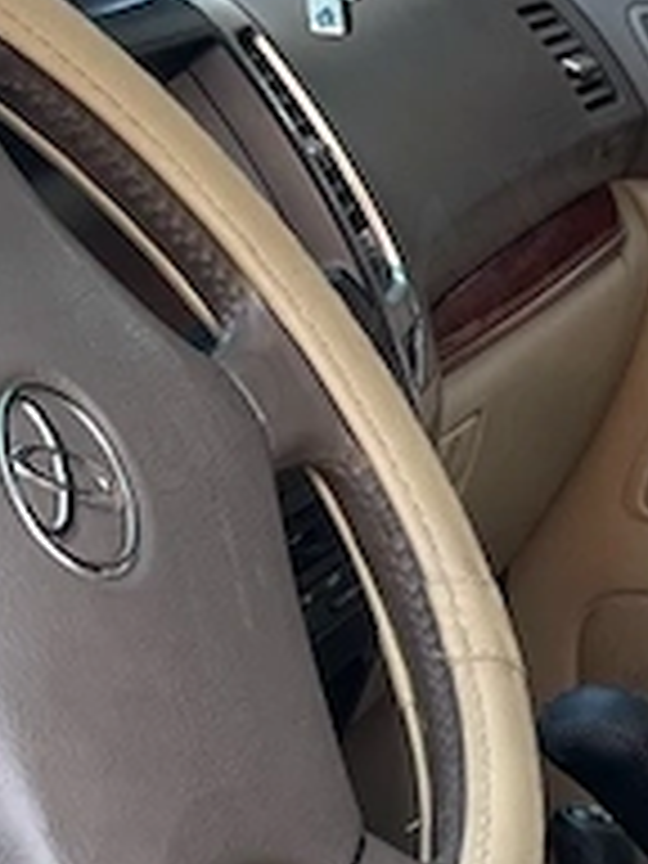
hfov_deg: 12.7
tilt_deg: -28.6
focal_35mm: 104
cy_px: 1134
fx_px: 2596
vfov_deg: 17.7
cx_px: 1220
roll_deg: -3.3
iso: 64
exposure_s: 1/121
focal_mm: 5.1
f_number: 1.6
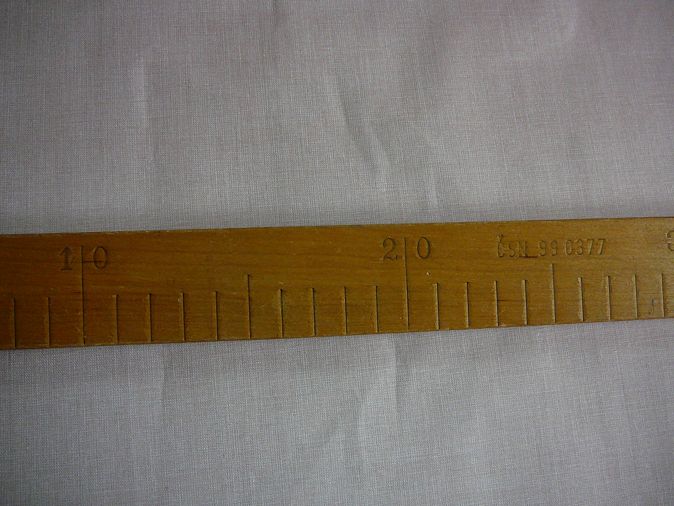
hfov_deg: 52.6
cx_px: 337
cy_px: 253
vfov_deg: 40.7
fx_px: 681
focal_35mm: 35
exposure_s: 1/40
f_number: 2.8
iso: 200
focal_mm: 5.2
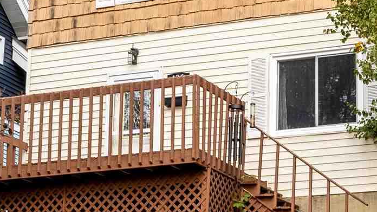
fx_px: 1109
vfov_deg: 10.8
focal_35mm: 111
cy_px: 192
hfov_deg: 18.8
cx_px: 375
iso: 200
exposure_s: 1/2000
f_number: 10
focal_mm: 24
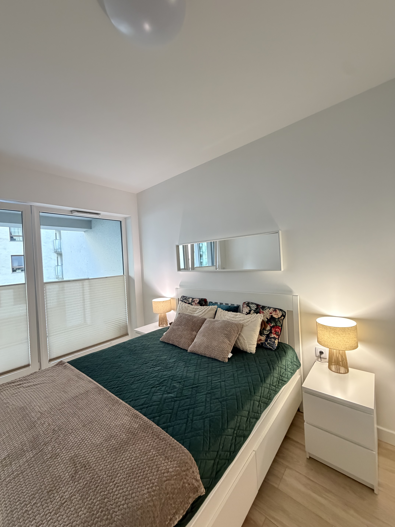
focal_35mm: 14
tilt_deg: -0.6
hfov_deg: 85.7
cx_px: 198
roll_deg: +2.9
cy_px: 264
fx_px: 213
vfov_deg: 102.1
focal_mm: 2.22
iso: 800
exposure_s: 1/50
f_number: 2.2
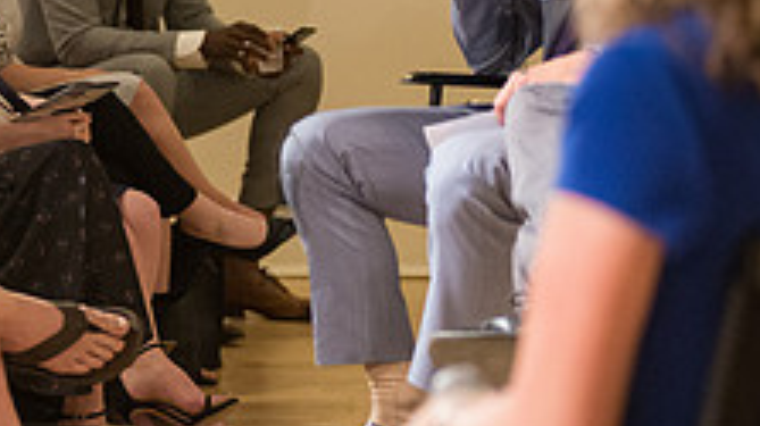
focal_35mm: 251
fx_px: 5054
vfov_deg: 4.8
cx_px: -153
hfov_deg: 8.5
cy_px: 15
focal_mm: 92
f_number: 2.8
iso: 4000
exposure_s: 1/200
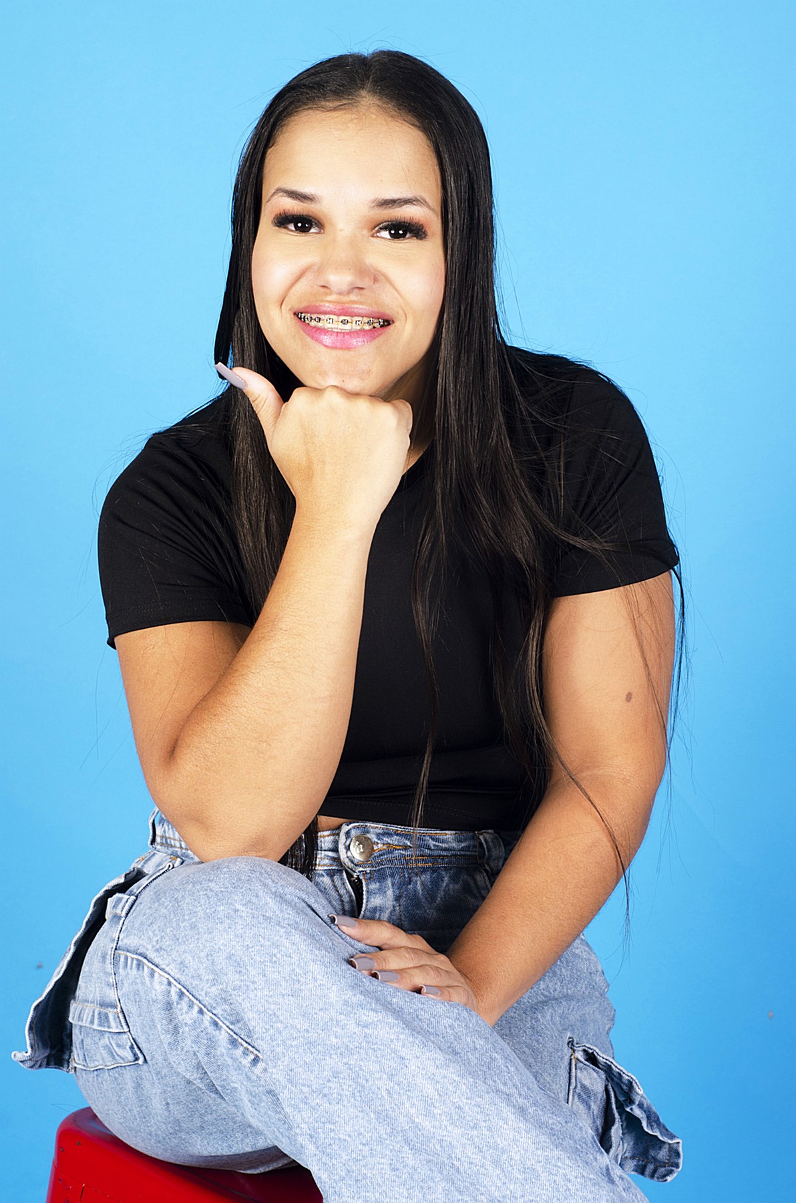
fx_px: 2499
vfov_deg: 27.0
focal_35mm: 75
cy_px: 602
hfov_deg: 18.1
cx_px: 398
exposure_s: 1/125
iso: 200
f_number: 7.1
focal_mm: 50
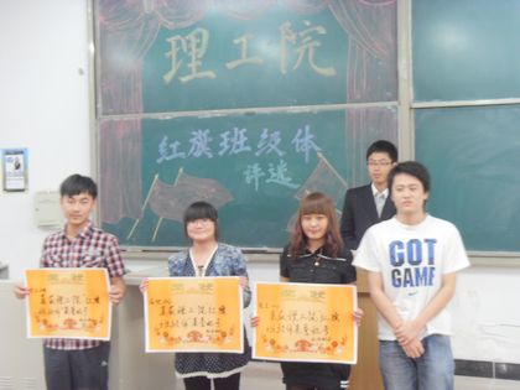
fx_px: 901
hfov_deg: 32.2
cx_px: 260
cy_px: 195
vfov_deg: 24.4
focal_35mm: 60
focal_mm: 10.2
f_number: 3.8
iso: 200
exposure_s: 1/6
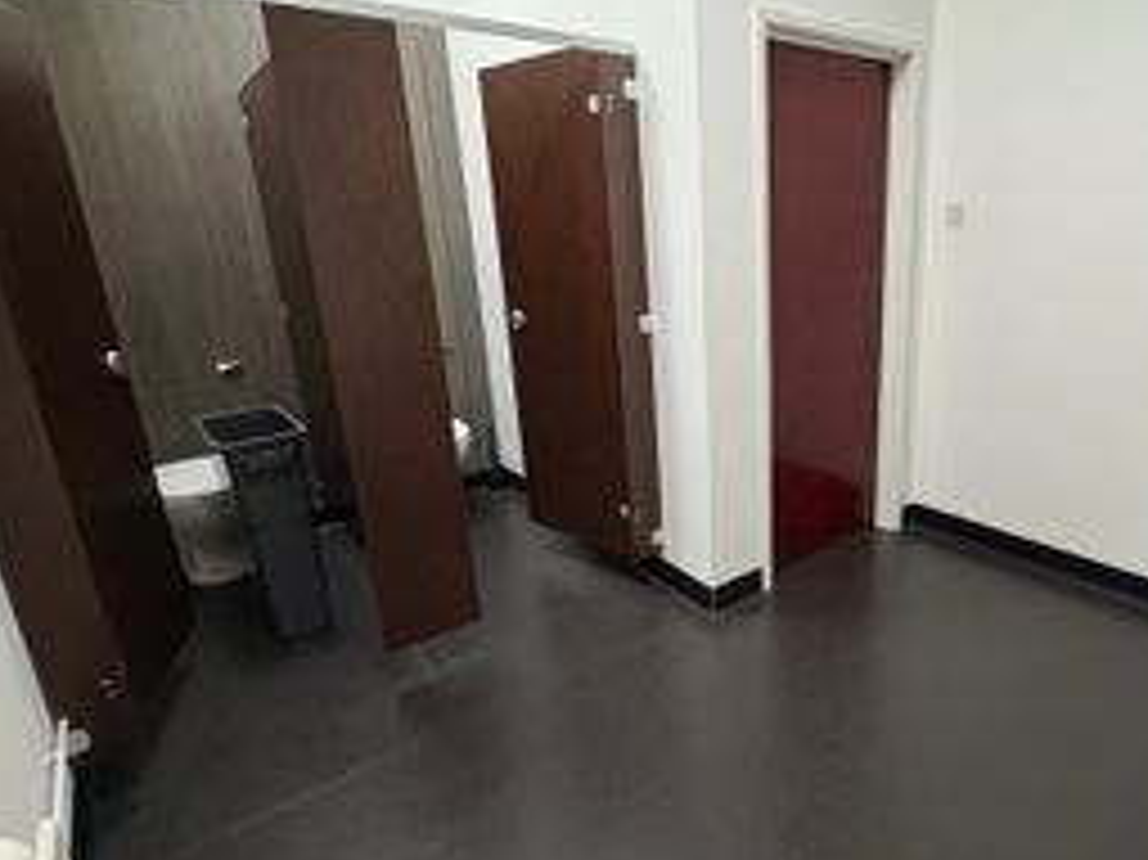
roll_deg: +1.3
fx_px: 729
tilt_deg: -16.5
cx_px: 743
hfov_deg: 74.6
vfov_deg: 61.0
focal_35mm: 22
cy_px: 437
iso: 320
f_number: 2.2
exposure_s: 1/50
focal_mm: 2.22
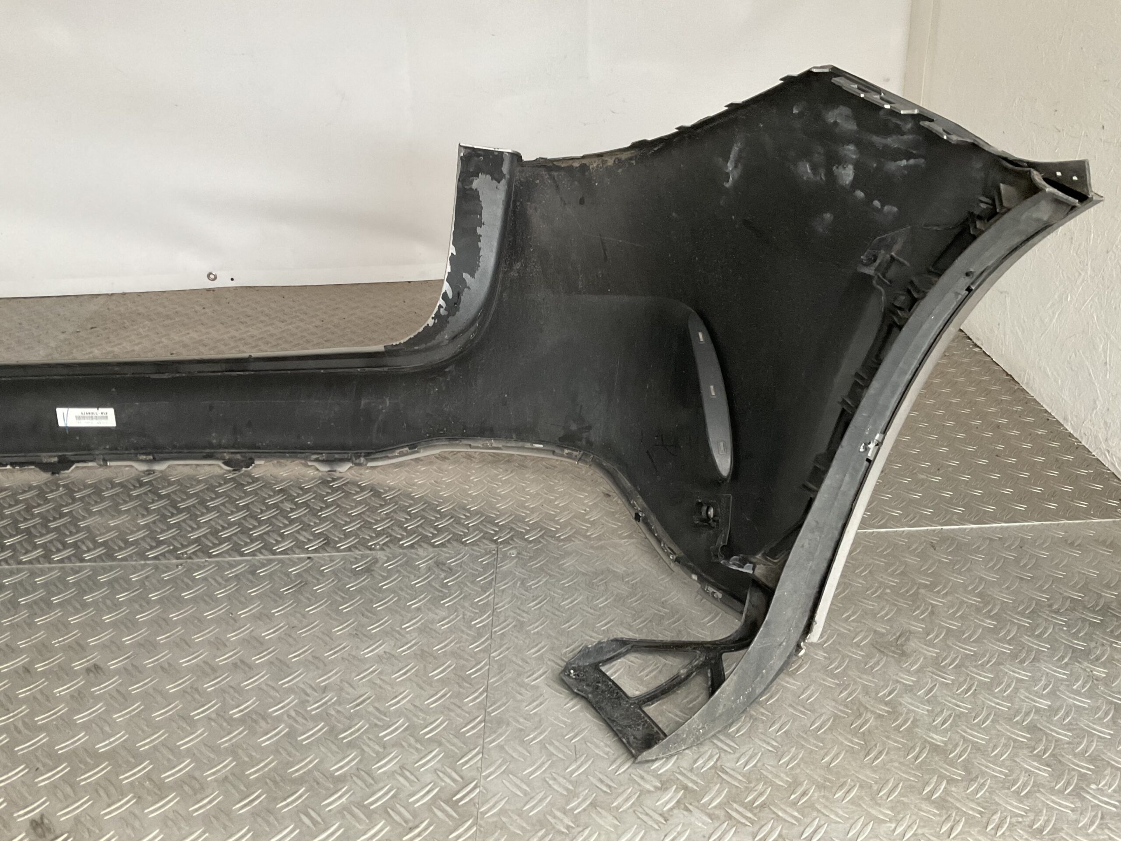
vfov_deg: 48.2
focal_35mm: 29
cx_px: 560
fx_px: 939
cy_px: 420
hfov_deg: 61.7
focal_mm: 3
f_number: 1.8
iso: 200
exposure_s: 1/60
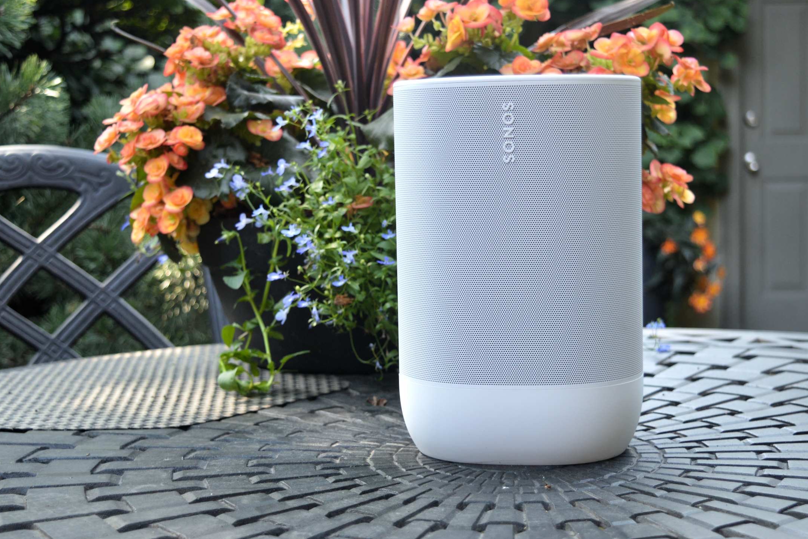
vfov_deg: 26.0
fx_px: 1167
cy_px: 267
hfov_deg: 38.2
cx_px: 403
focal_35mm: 52
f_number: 4.5
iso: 400
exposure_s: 1/60
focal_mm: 34
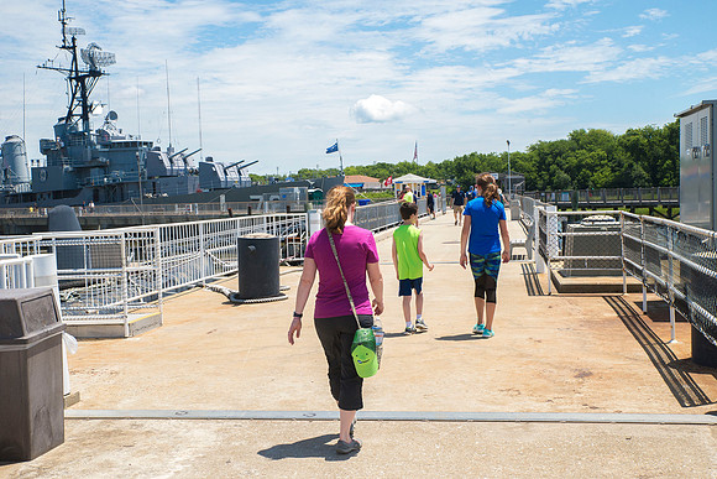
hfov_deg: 42.7
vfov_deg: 29.3
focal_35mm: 46
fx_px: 916
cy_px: 240
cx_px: 358
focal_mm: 46
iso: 800
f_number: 14
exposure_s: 1/800
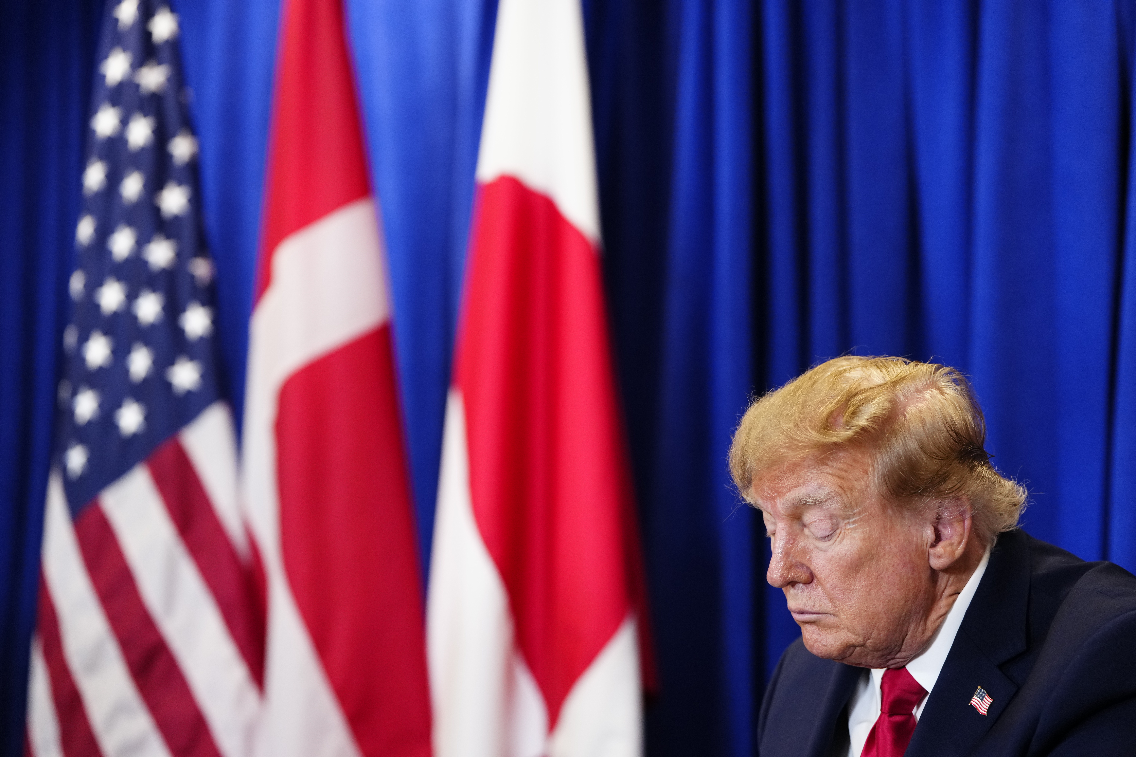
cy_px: 378
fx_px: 3061
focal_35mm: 97
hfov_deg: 21.0
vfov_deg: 14.1
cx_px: 568
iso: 2500
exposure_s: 1/250
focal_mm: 97
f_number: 2.8
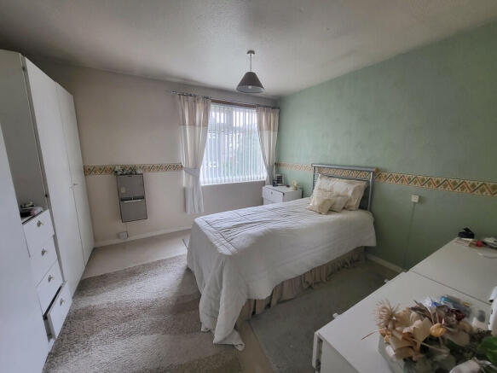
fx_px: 187
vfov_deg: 89.9
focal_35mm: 13
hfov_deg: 106.2
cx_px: 248
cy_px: 186
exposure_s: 1/50
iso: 100
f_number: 2.2
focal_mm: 1.74
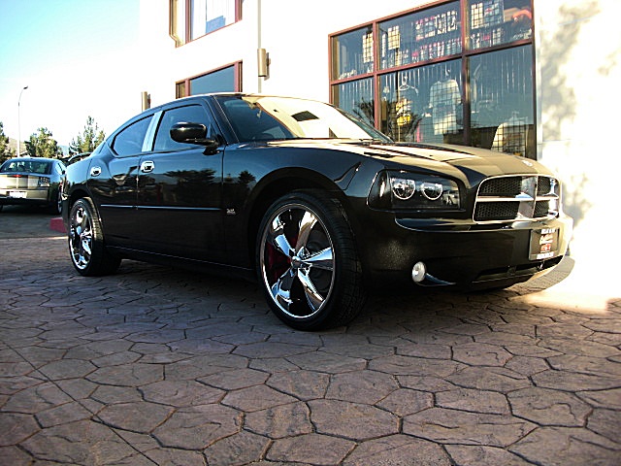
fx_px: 646
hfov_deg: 51.4
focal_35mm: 36
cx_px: 310
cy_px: 233
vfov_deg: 39.7
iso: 50
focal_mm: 6.3
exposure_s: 1/160
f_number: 2.8
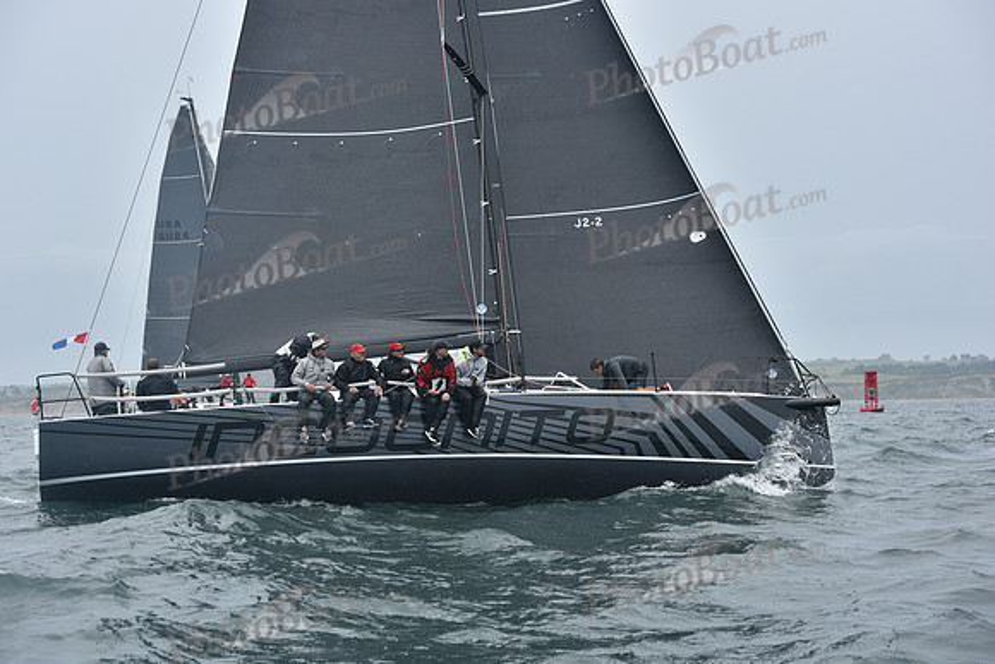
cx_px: 498
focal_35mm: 70
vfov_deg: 19.5
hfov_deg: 28.8
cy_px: 332
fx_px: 1935
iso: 320
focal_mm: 70
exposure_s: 1/1000
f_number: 7.1
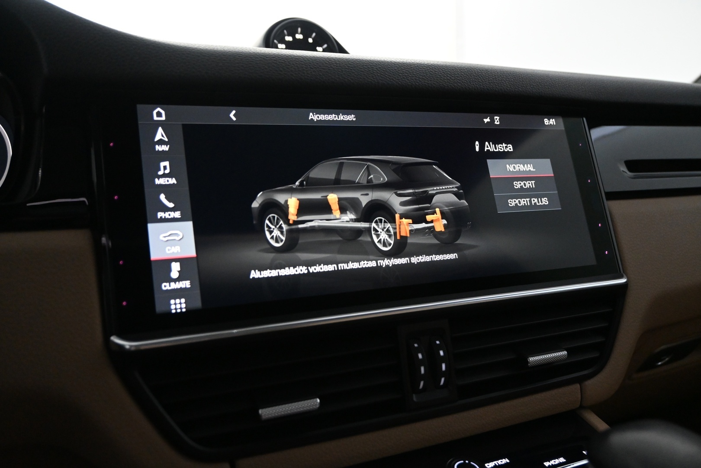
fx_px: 599
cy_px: 234
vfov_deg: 42.6
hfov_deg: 60.7
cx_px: 350
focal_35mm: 31
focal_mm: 20.5
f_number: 4
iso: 3200
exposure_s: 1/60
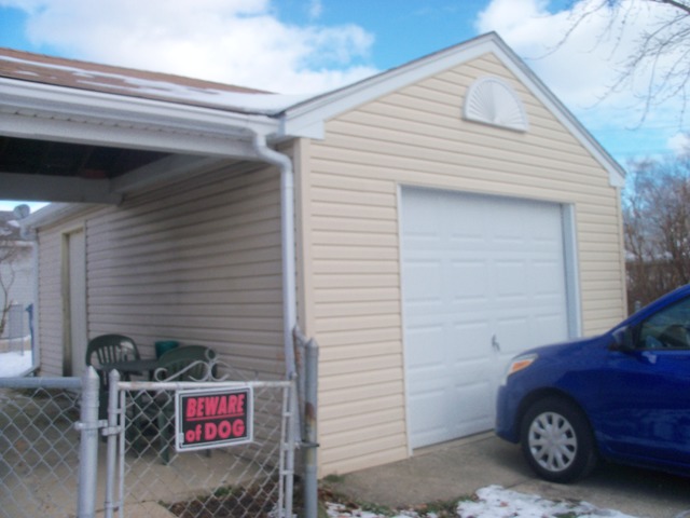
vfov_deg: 40.7
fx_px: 698
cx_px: 345
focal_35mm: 35
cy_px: 259
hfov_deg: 52.6
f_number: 3
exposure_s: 1/500
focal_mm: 6.3
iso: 80
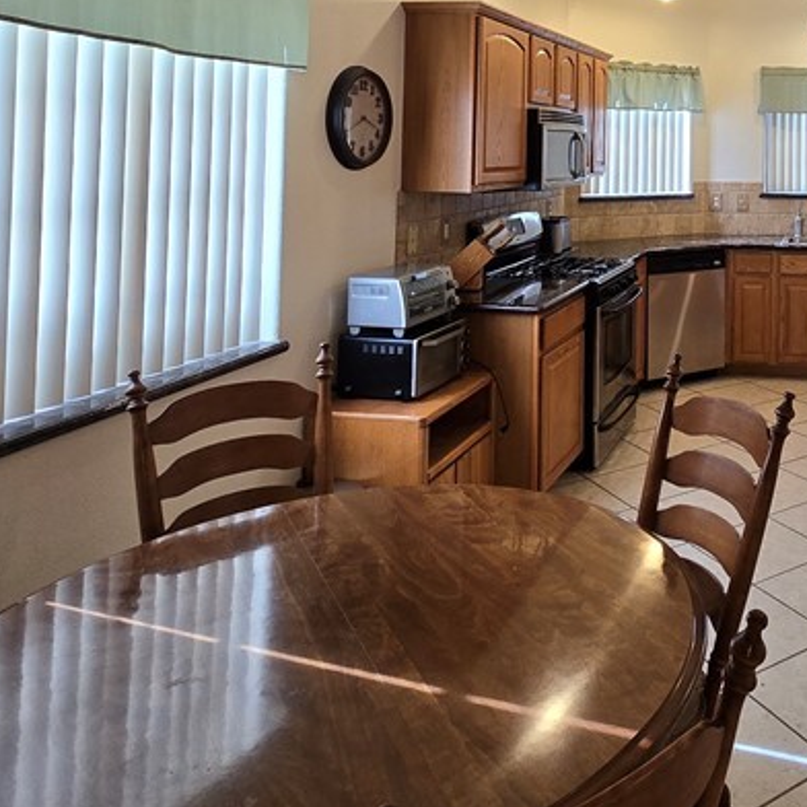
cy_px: 115
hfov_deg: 48.1
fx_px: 791
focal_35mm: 30
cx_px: 735
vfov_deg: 49.4
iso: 80
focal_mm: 2.2
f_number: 2.2
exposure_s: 1/60
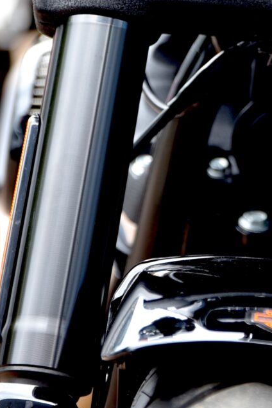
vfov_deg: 8.2
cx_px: 351
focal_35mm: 250
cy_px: 123
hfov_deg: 5.5
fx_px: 2830
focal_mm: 62
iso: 100
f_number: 2.8
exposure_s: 1/60
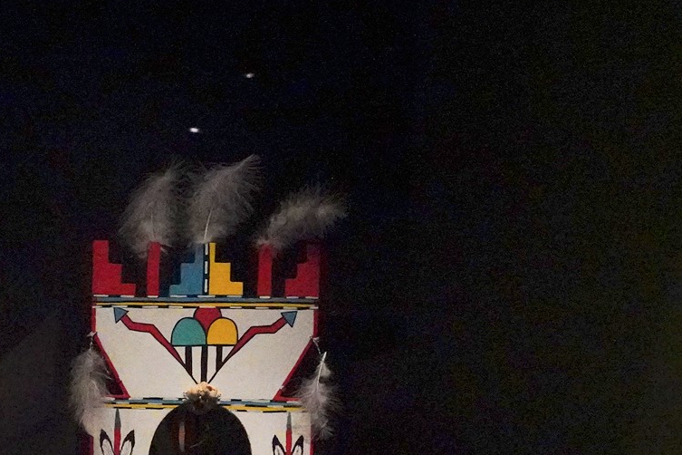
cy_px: 534
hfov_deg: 23.4
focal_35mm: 77
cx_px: -194
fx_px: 1459
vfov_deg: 17.0
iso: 16000
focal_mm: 29
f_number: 5
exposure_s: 1/100
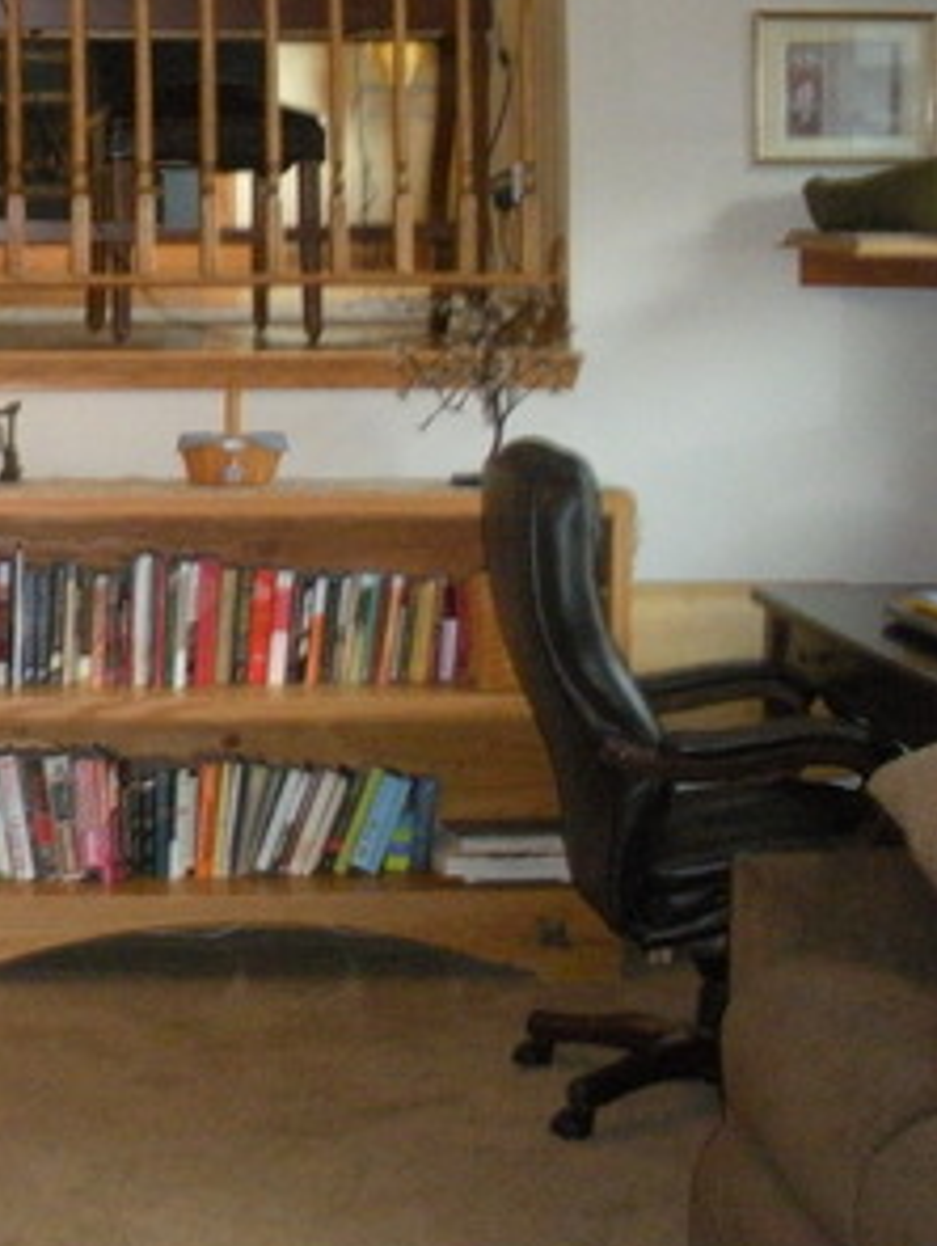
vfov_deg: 24.8
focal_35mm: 78
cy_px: 397
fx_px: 2809
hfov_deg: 17.7
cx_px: -274
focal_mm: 6.3
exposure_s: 1/30
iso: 523
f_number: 3.5
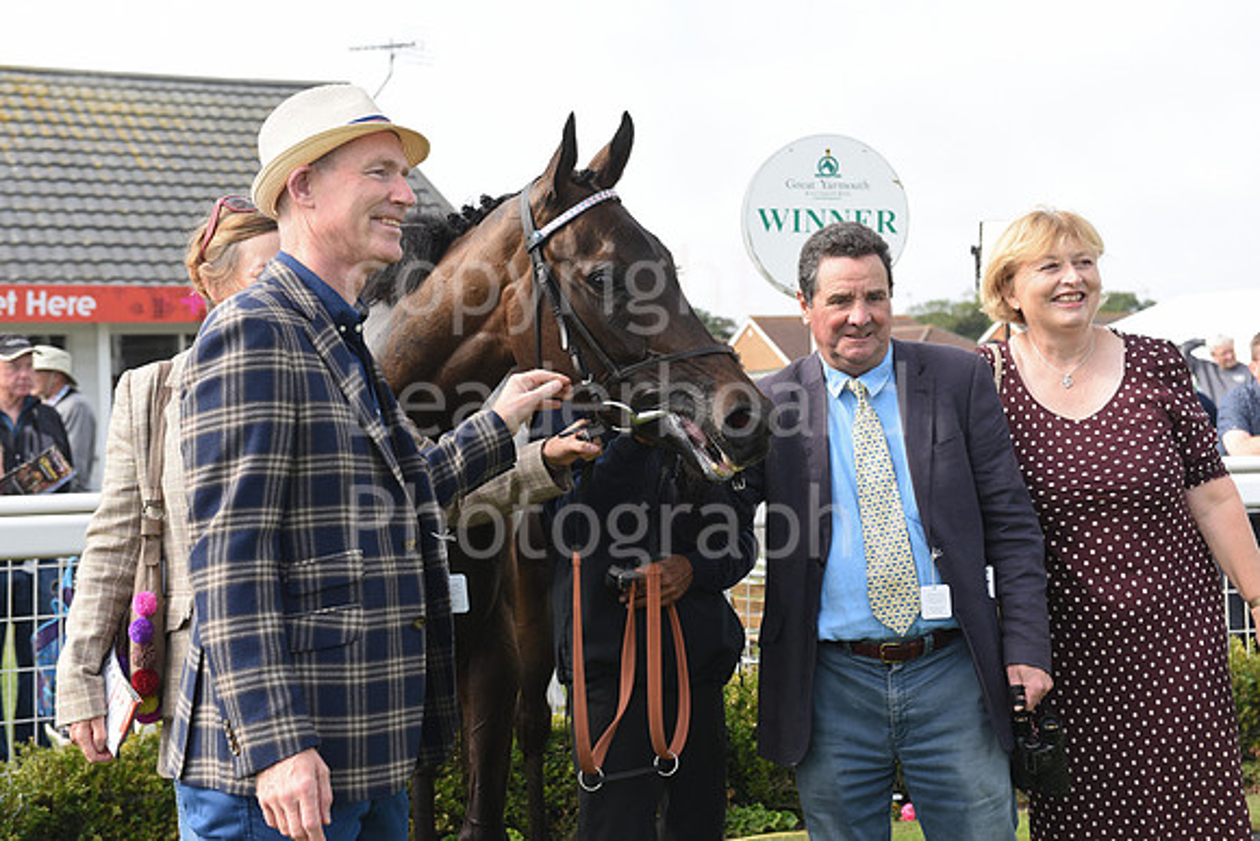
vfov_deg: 21.9
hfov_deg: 32.4
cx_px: 630
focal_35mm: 62
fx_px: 2170
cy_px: 420
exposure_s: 1/800
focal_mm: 62
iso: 500
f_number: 5.6
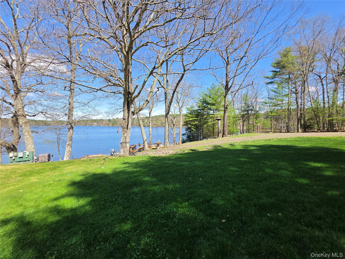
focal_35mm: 13
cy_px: 130
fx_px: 130
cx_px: 172
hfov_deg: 106.2
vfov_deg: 89.9
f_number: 1.9
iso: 32
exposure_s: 1/807
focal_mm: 2.2
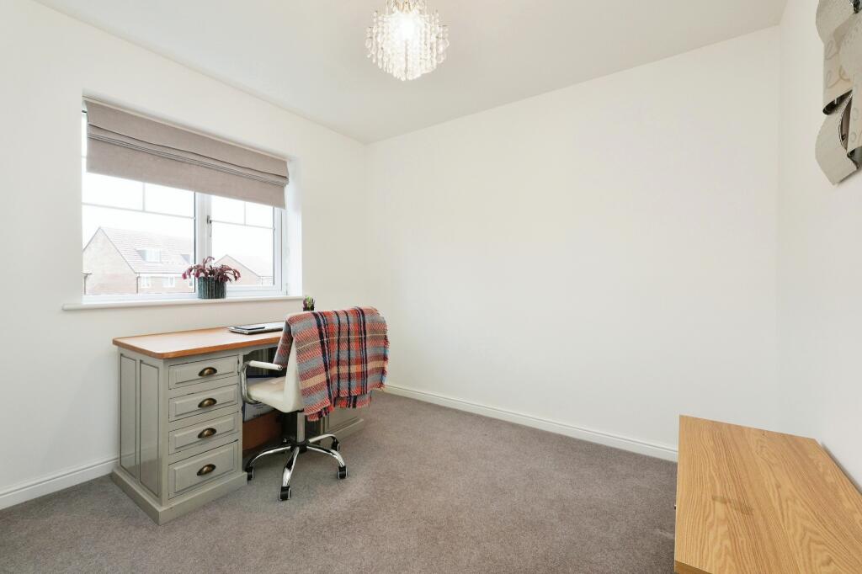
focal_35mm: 15
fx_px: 359
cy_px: 287
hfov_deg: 100.4
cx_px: 431
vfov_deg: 77.3
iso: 400
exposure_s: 1/13
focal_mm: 10
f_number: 9
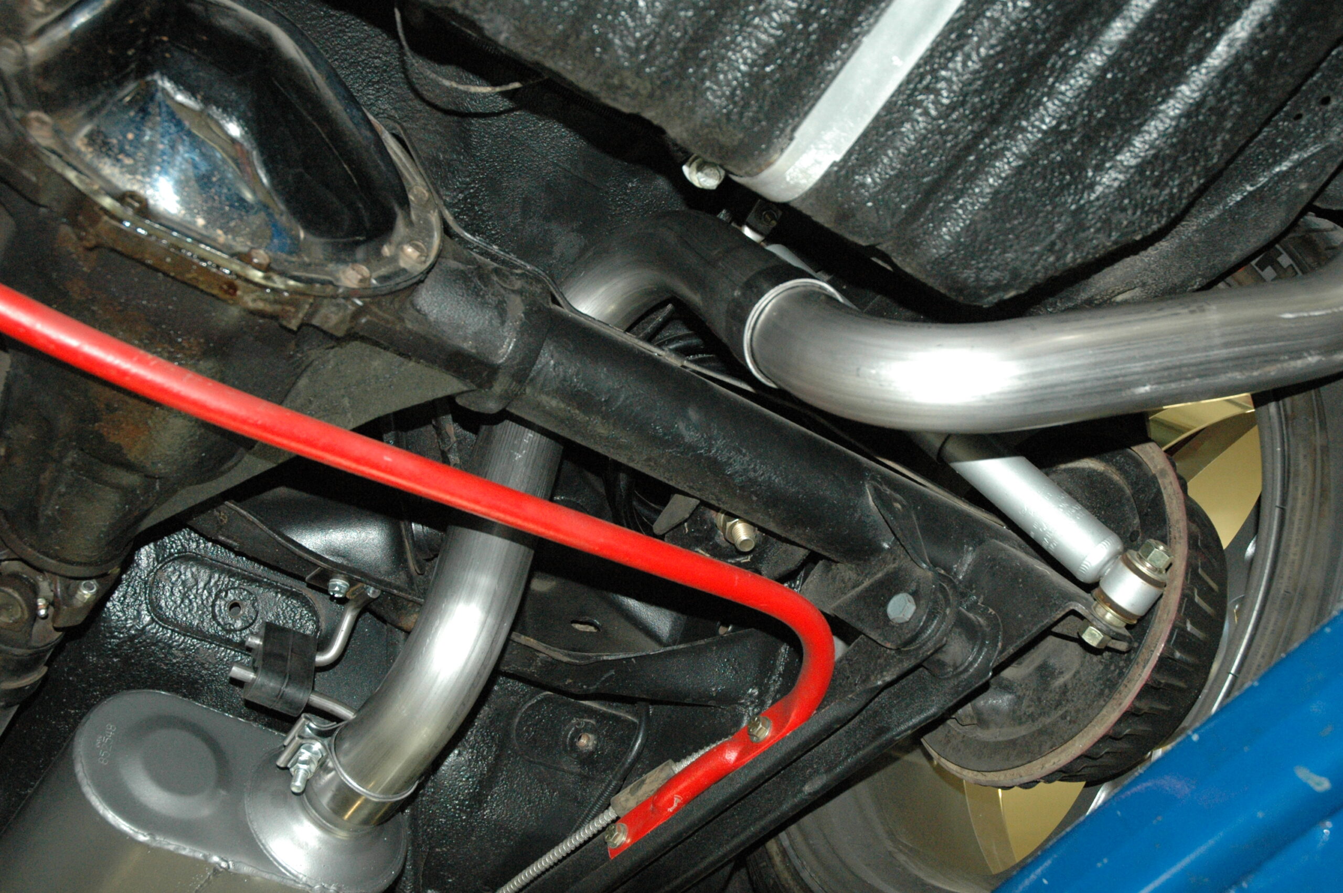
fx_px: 1621
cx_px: 672
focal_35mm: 44
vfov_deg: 30.8
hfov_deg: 45.0
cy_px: 446
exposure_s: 1/60
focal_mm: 29
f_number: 5
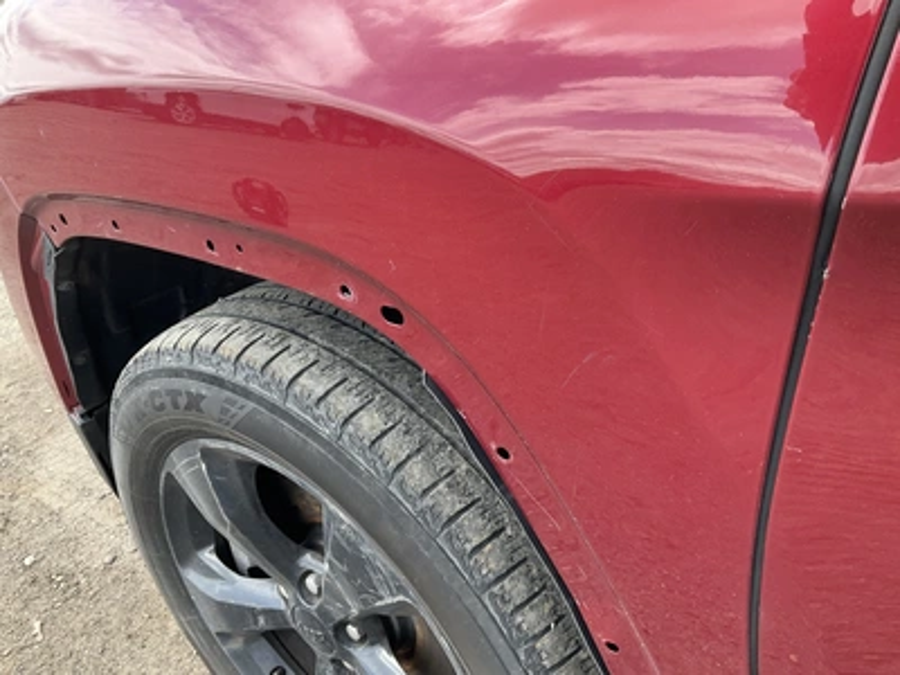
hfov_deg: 61.7
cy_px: 338
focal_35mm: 29
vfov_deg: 48.2
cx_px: 450
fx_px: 754
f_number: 1.8
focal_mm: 3
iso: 20
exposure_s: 1/181
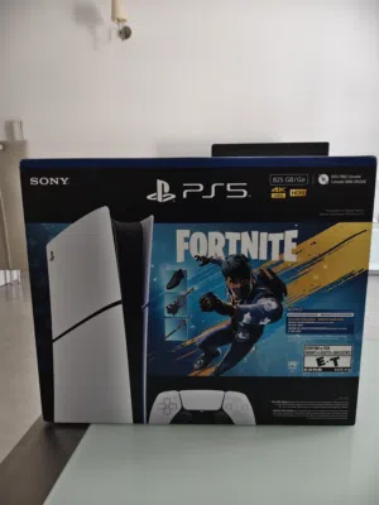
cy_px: 252
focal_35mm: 23
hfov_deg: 58.9
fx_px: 336
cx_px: 190
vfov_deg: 73.9
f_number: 1.88
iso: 269
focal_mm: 5.56
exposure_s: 1/100
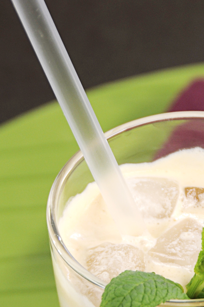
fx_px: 2593
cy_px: 229
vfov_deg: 6.8
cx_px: 182
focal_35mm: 305
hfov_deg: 4.5
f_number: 5
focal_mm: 80
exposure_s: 1/50
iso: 200
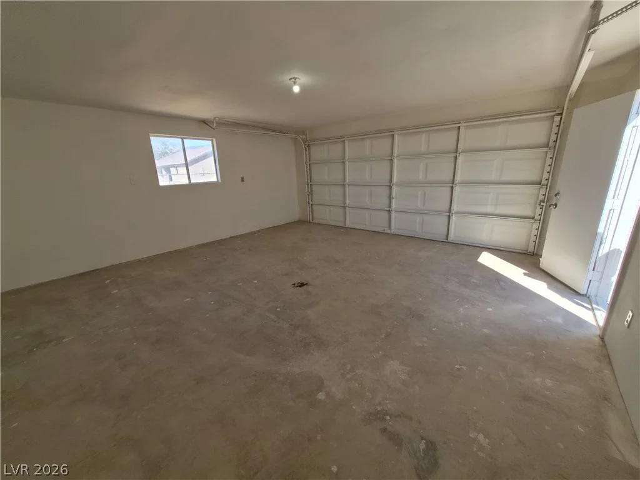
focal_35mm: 13
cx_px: 320
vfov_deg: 89.9
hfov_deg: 106.2
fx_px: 240
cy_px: 240
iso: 25
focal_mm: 1.7
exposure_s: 1/302
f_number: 2.2
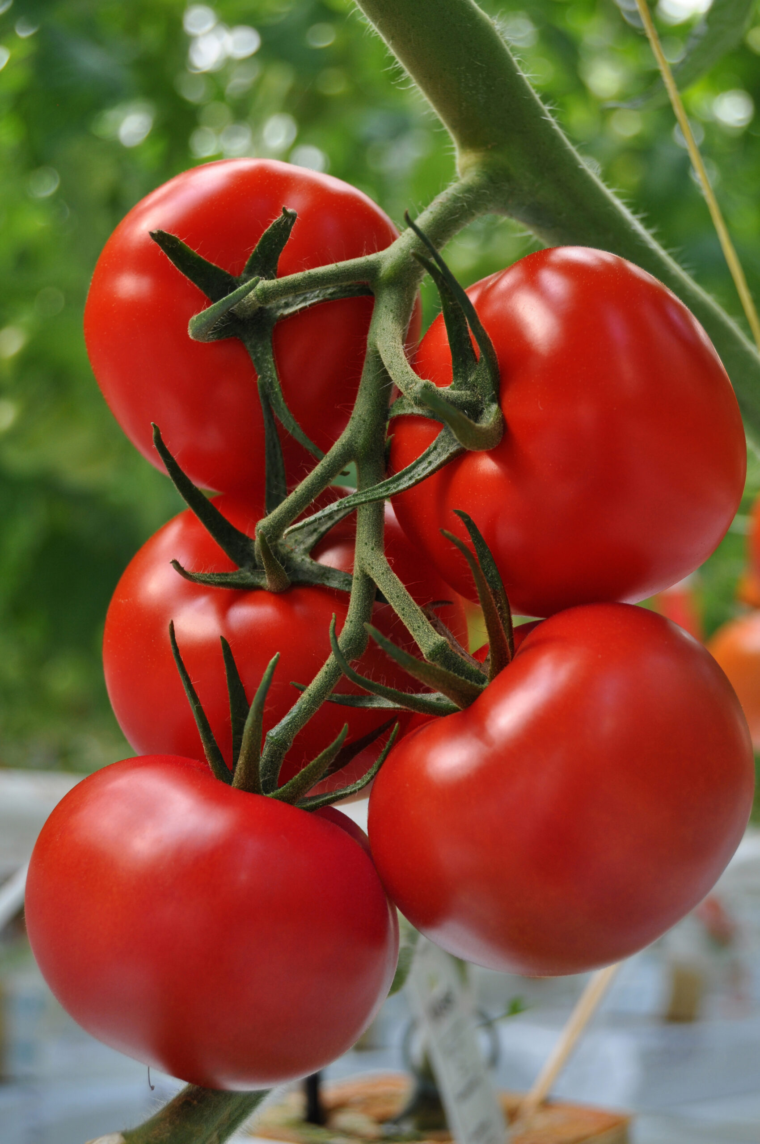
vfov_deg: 29.9
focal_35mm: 68
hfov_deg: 20.1
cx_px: 380
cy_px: 572
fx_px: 2143
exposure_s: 1/60
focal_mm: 45
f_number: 8
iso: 250
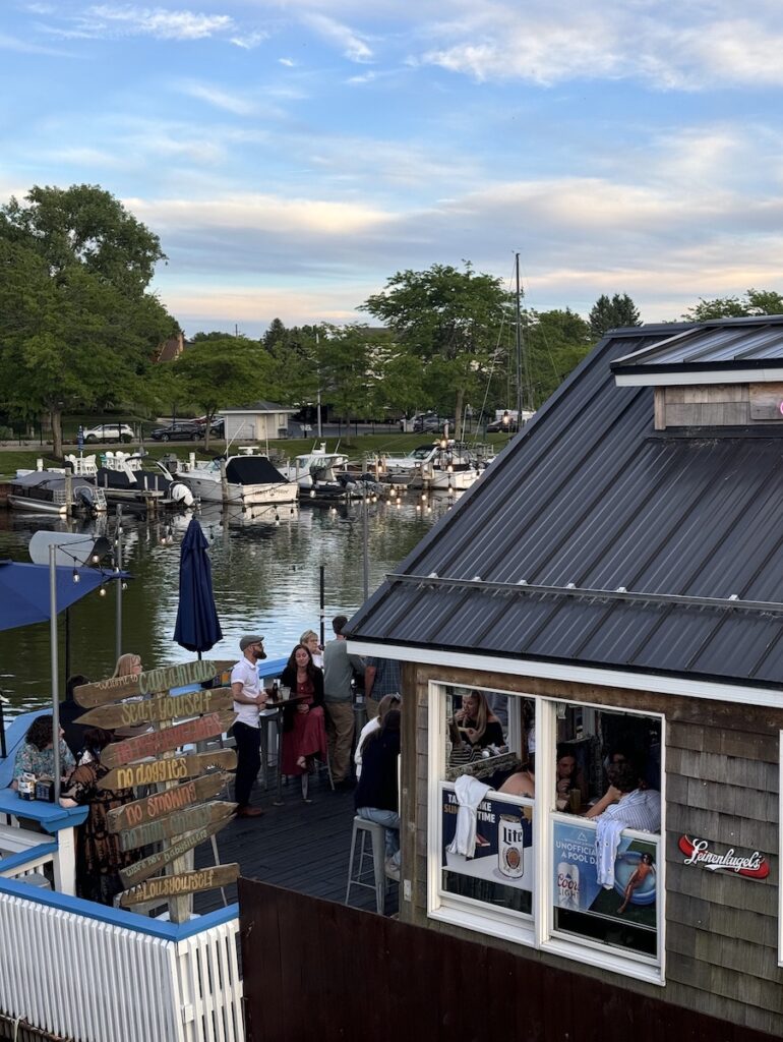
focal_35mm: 48
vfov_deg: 39.6
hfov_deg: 30.3
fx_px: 1445
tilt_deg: -4.6
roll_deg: +1.5
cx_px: 392
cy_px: 521
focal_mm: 6.76
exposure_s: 1/518
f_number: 1.78
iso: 64
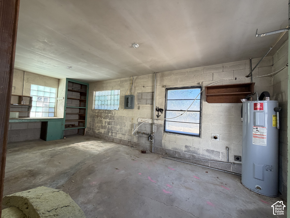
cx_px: 145
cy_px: 109
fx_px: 117
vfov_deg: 85.7
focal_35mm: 14
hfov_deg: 102.1
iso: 125
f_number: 2.2
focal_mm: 2.22
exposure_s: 1/121
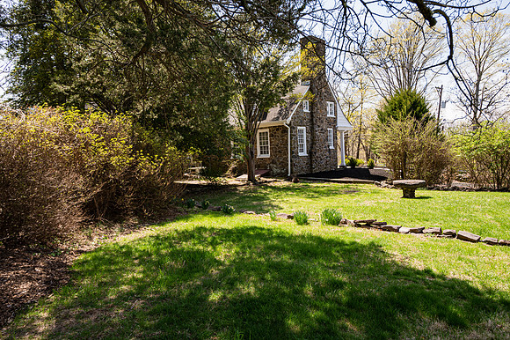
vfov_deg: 50.0
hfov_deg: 70.1
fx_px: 364
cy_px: 170
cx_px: 255
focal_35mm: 26
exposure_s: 1/250
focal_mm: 24
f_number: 5.6
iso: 125
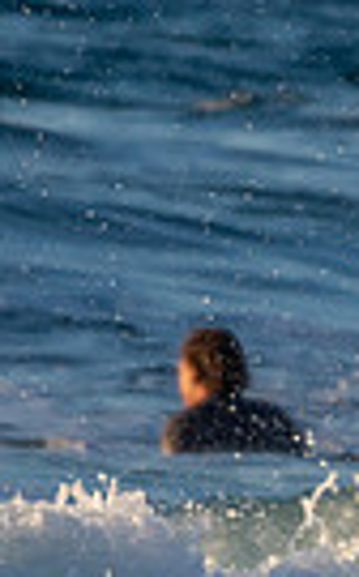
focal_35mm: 2302
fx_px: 36152
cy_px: 447
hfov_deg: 0.6
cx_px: 1201
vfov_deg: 0.9
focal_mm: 350
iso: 400
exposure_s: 1/1250
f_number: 5.6
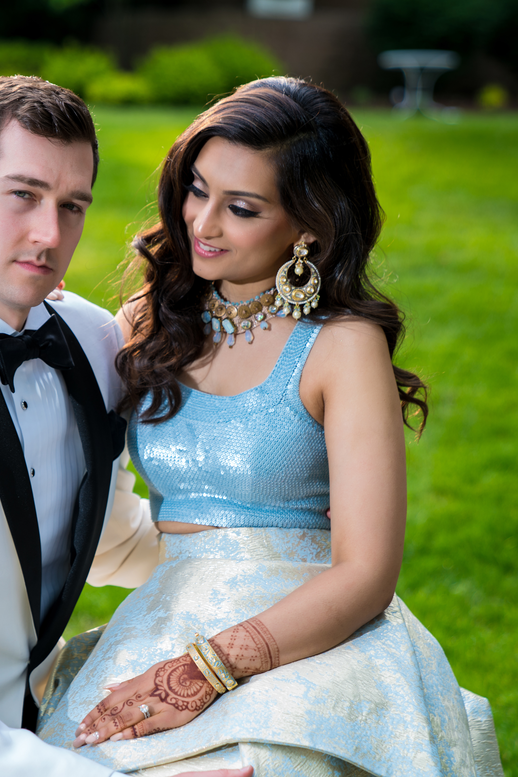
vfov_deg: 19.3
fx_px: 2288
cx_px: 84
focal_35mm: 106
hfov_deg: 12.8
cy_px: 385
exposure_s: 1/125
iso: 50
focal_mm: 70
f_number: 2.8
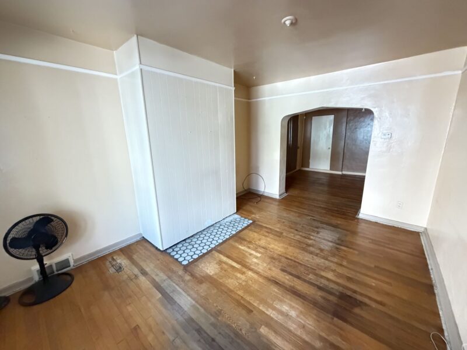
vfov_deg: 85.7
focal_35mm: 14
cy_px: 175
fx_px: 189
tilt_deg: -12.6
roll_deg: +2.4
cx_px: 234
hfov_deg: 102.1
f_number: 2.2
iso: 1250
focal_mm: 2.22
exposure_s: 1/60
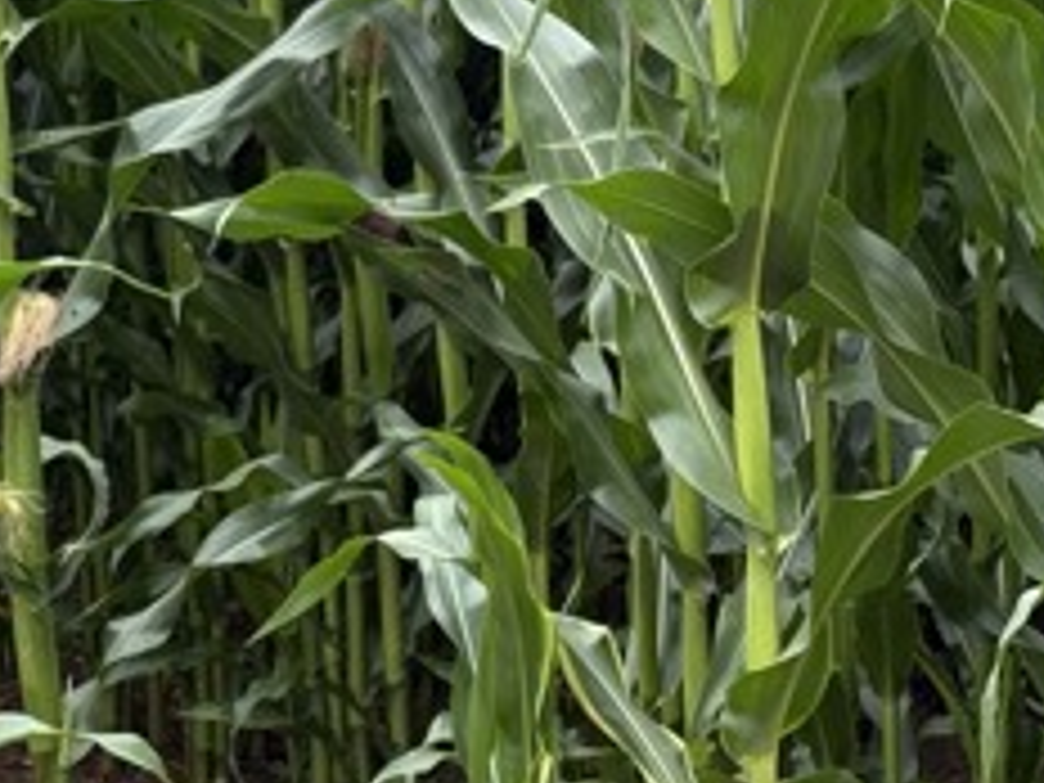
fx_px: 4373
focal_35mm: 145
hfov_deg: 13.6
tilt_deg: -6.7
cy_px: 326
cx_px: 738
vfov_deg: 10.2
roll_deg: -1.1
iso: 100
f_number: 1.78
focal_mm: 6.76
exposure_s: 1/951
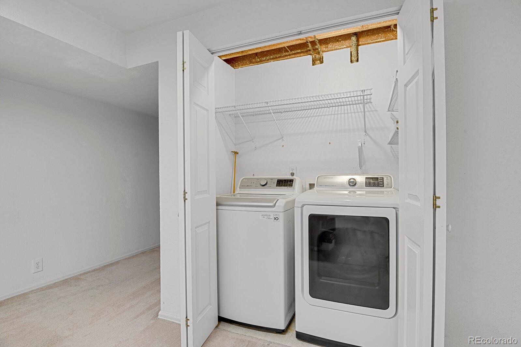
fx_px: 246
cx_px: 260
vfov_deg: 70.4
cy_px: 174
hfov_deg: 93.3
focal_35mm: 17
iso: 250
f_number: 8
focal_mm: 17
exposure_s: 3
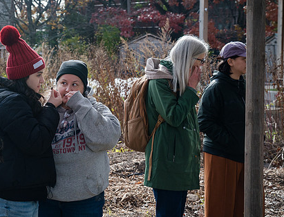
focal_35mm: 81
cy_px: 119
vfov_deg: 18.4
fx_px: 669
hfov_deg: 23.7
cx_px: 63
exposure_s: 1/400
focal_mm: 42
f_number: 5
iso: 640
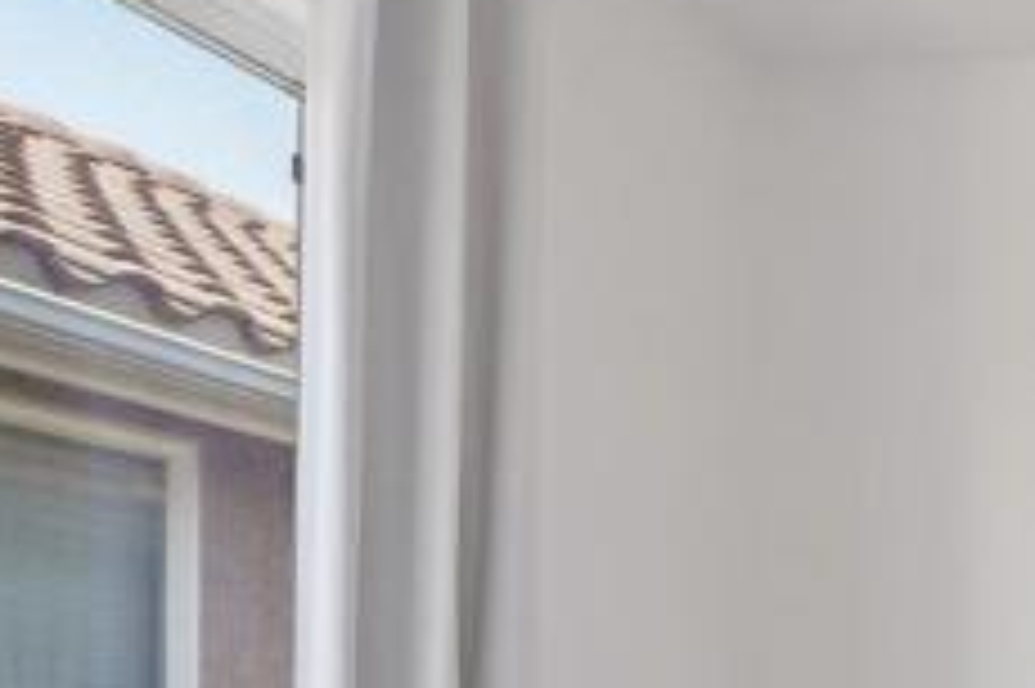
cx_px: 1530
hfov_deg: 26.0
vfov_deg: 21.7
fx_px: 1666
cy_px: 818
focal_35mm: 58
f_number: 8
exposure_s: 1/30
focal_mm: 13
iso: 320
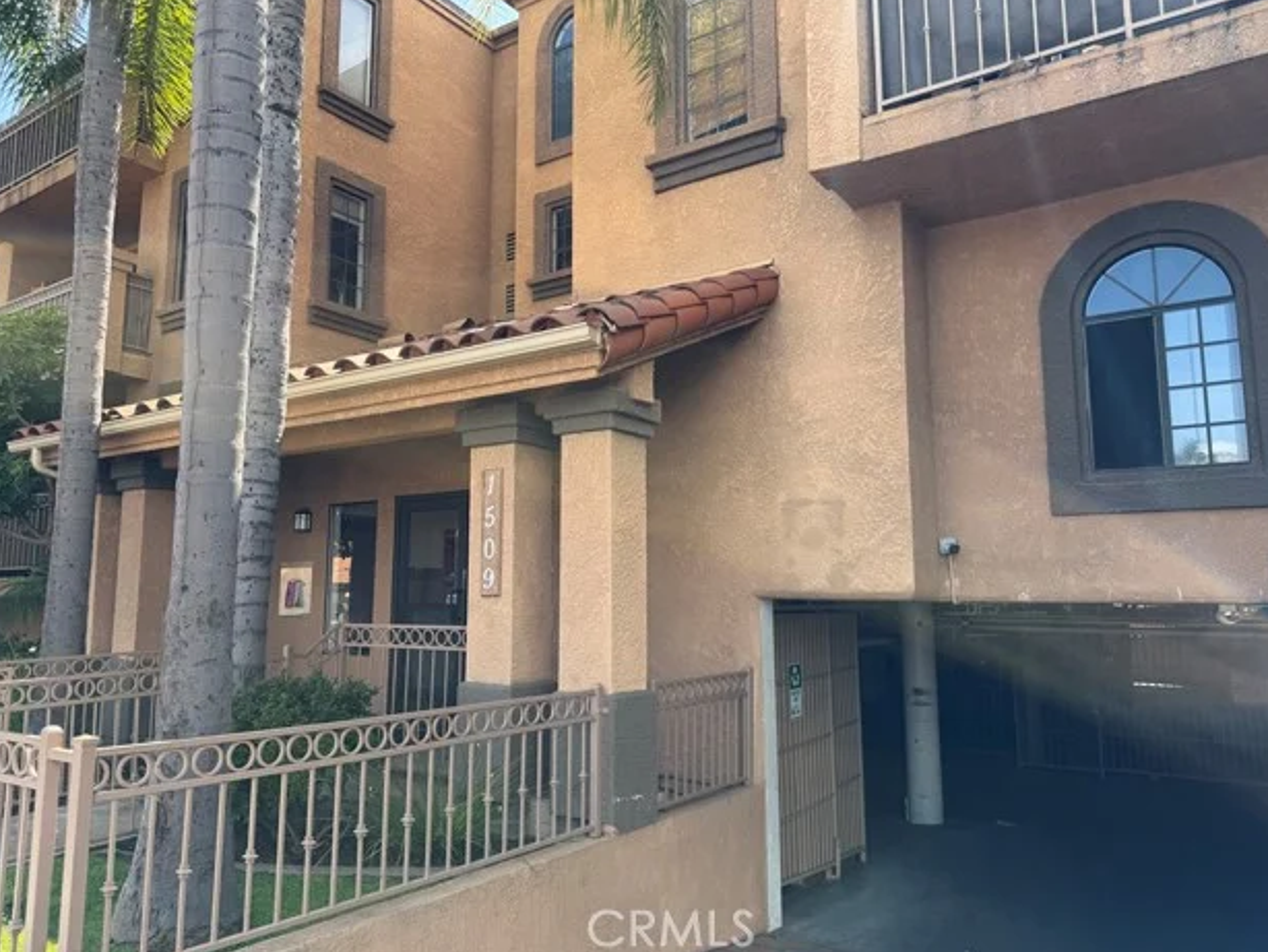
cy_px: 463
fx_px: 916
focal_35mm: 25
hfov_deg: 69.4
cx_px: 617
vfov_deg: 54.9
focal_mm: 6.76
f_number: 1.78
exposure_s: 1/898
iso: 80
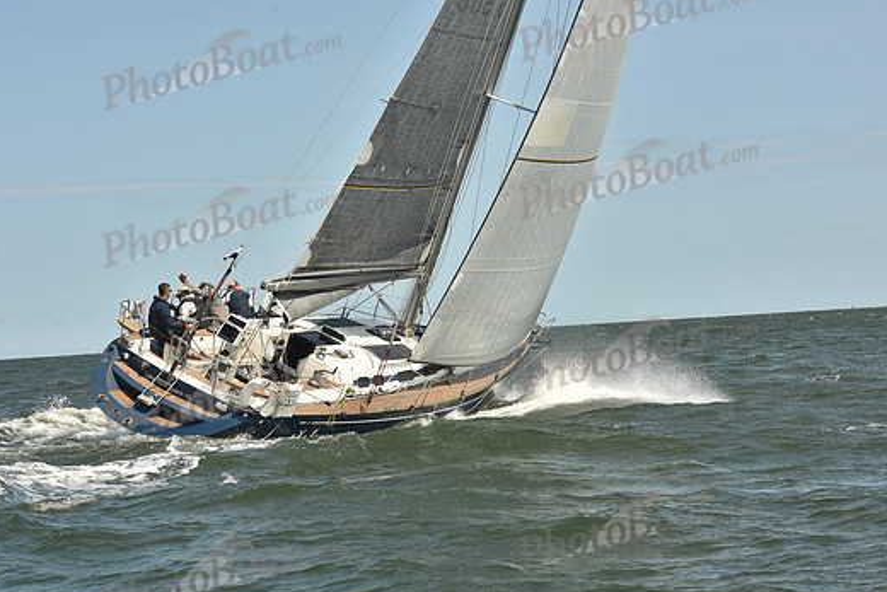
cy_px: 287
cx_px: 432
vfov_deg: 15.7
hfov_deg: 23.4
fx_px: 2144
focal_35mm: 87
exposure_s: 1/800
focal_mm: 78
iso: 250
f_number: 9
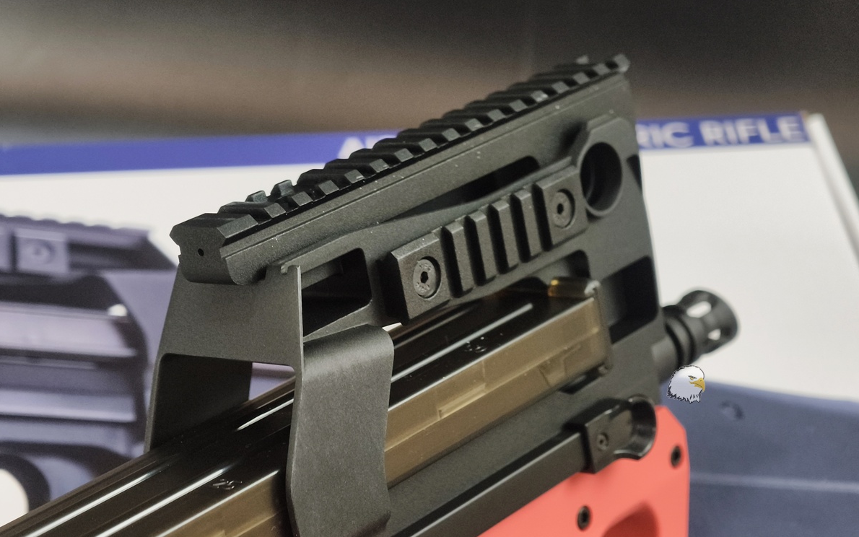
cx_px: 430
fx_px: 2131
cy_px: 287
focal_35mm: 91
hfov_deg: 22.8
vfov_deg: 14.4
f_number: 2.67
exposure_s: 1/30
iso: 833
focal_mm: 22.48
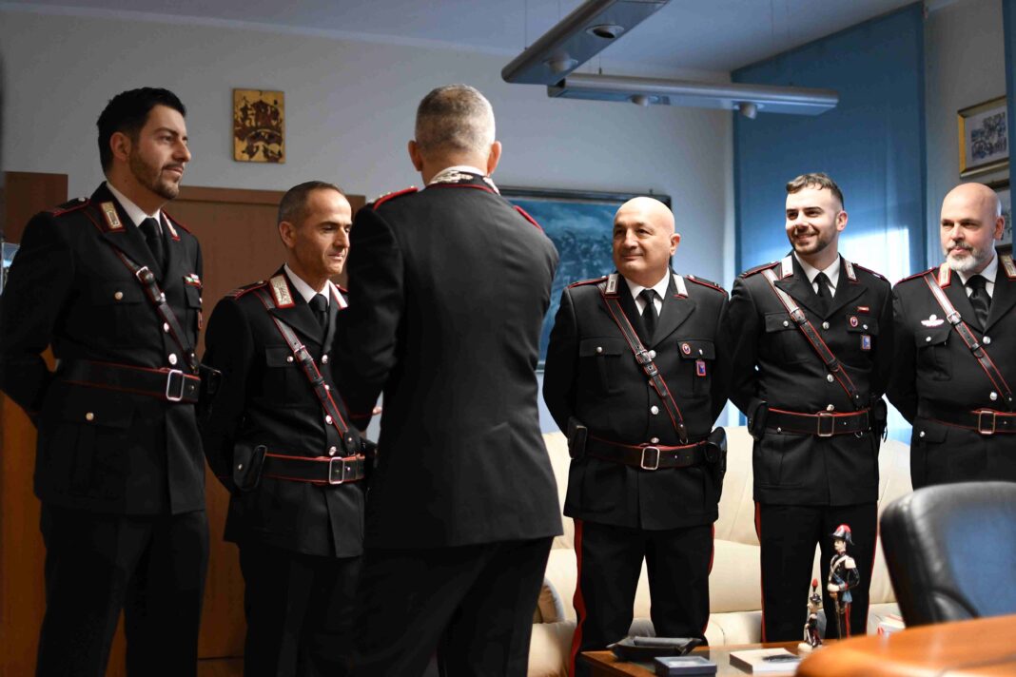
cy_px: 338
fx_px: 1467
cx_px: 508
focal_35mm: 52
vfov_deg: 26.0
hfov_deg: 38.2
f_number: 1.8
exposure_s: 1/200
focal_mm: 35
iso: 2000
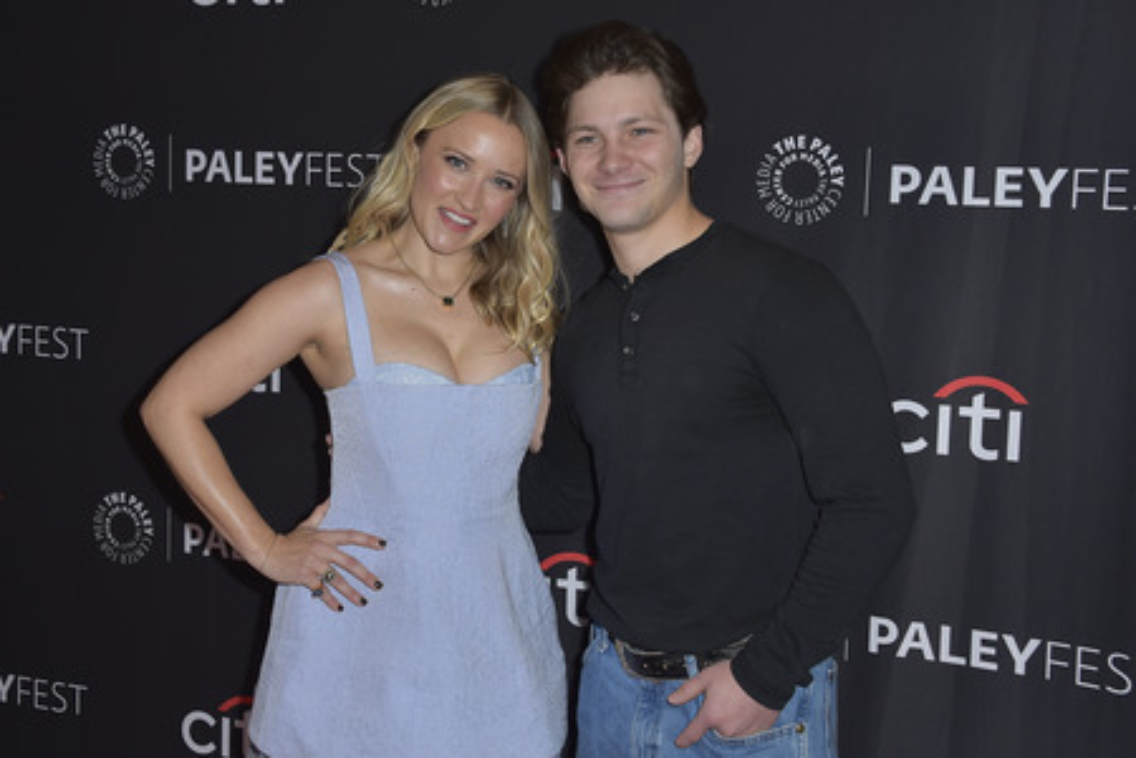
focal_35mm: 44
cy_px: 379
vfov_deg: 30.5
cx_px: 568
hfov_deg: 44.5
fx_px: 1388
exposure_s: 1/200
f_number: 6.3
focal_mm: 44
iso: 320
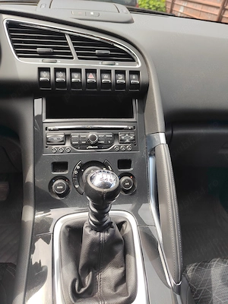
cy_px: 152
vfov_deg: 73.9
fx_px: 202
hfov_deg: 58.9
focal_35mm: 23
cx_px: 114
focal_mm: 5.52
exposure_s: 1/221
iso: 100
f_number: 1.9
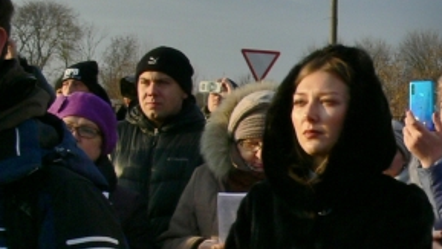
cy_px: 176
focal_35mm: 135
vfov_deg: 9.0
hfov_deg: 14.9
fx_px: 1583
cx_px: 644
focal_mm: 7.4
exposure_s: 1/250
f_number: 5.6
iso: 80
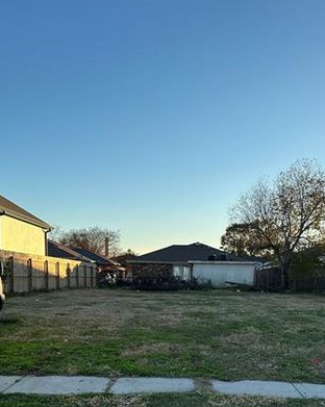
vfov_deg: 43.9
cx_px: 189
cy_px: 320
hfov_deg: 37.2
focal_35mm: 40
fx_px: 482
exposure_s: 1/2252
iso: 80
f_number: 1.78
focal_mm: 6.86
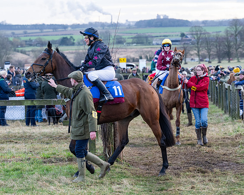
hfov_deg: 13.8
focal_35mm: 140
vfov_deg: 11.0
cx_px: 104
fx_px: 1009
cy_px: 98
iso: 1000
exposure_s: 1/400
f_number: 4
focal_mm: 83
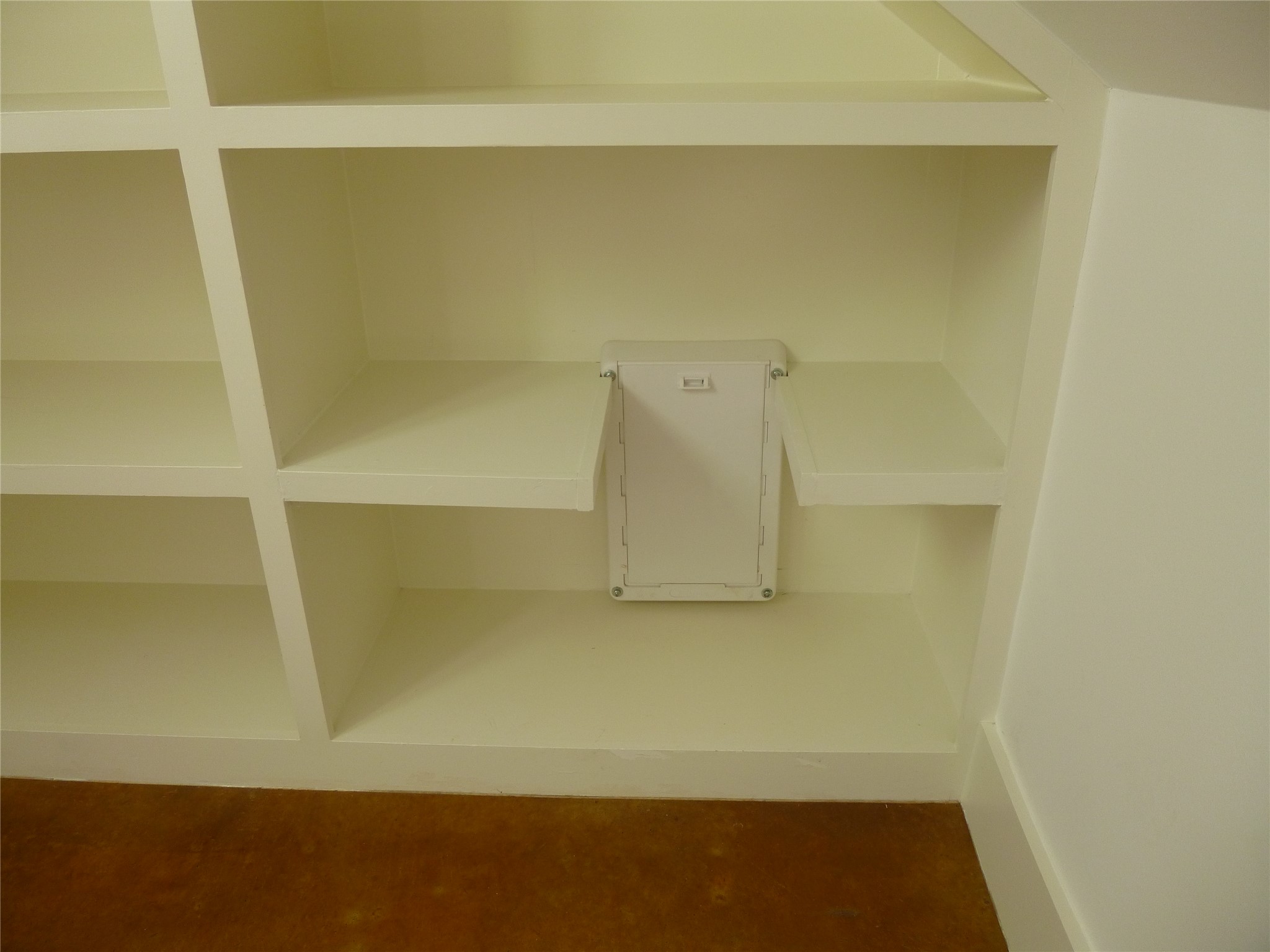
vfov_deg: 54.9
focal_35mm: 25
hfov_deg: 69.4
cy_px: 476
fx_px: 917
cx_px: 635
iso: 100
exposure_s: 1/80
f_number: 3.1
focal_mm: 4.5
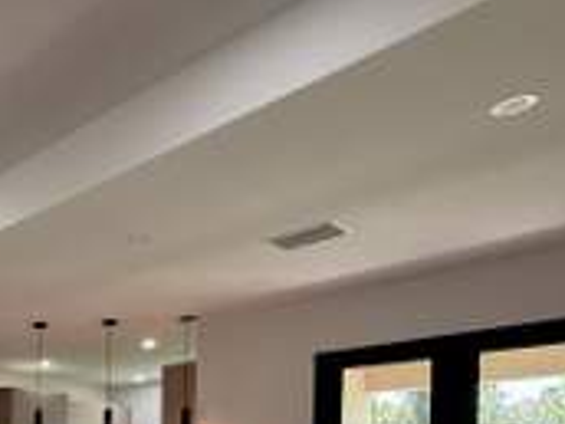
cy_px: 483
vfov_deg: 31.9
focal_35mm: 39
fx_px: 637
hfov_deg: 36.9
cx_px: -108
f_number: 2.2
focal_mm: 2.22
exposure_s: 1/99
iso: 200
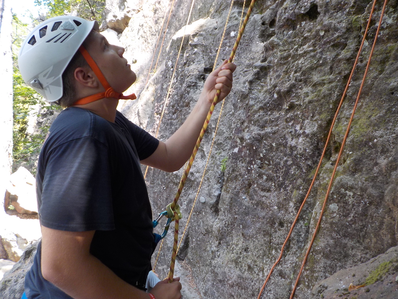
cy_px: 150
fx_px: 345
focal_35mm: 30
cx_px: 199
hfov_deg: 60.0
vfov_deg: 46.8
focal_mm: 4.1
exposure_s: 1/80
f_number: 3.3
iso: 125
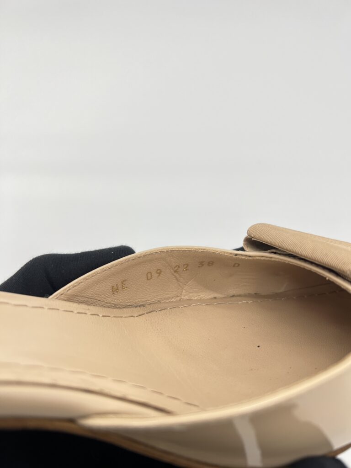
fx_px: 352
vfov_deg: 67.3
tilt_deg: -60.3
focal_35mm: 26
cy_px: 234
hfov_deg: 53.1
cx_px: 176
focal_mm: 5.7
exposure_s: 1/119
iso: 32
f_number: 1.5
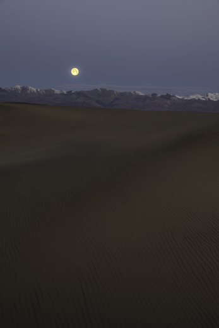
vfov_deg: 23.4
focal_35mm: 87
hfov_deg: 15.7
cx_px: 110
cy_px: 164
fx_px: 793
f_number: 16
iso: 400
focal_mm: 58
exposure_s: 1/20
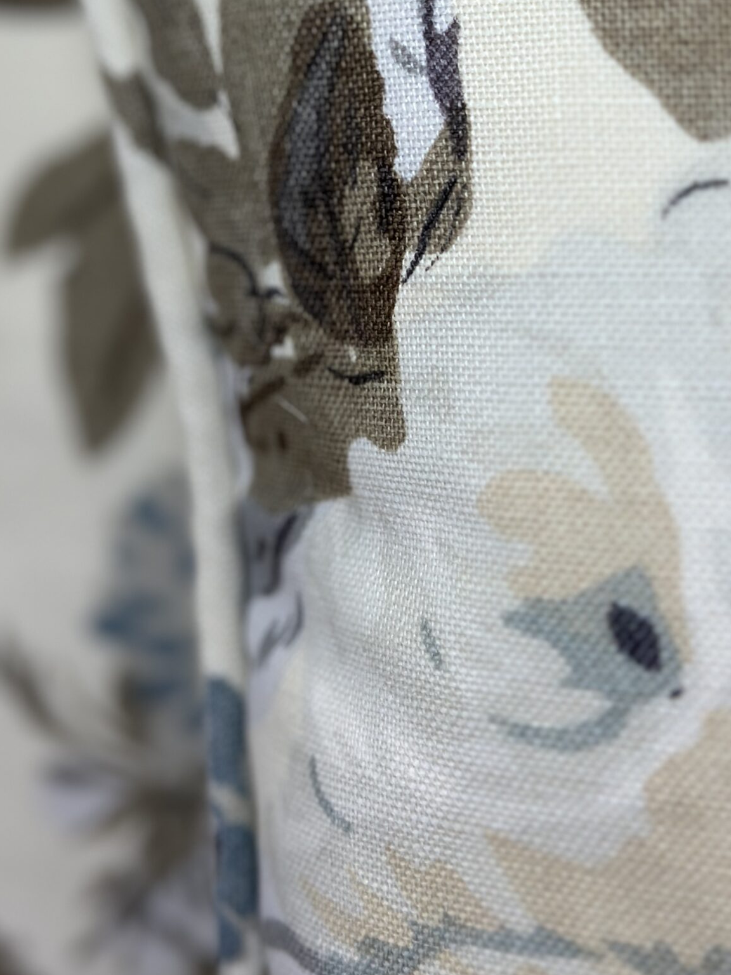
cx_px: 253
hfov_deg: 18.4
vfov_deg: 24.0
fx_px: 2253
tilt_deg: -16.3
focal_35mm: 80
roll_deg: -0.3
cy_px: 191
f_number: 1.78
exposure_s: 1/414
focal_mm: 6.86
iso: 80
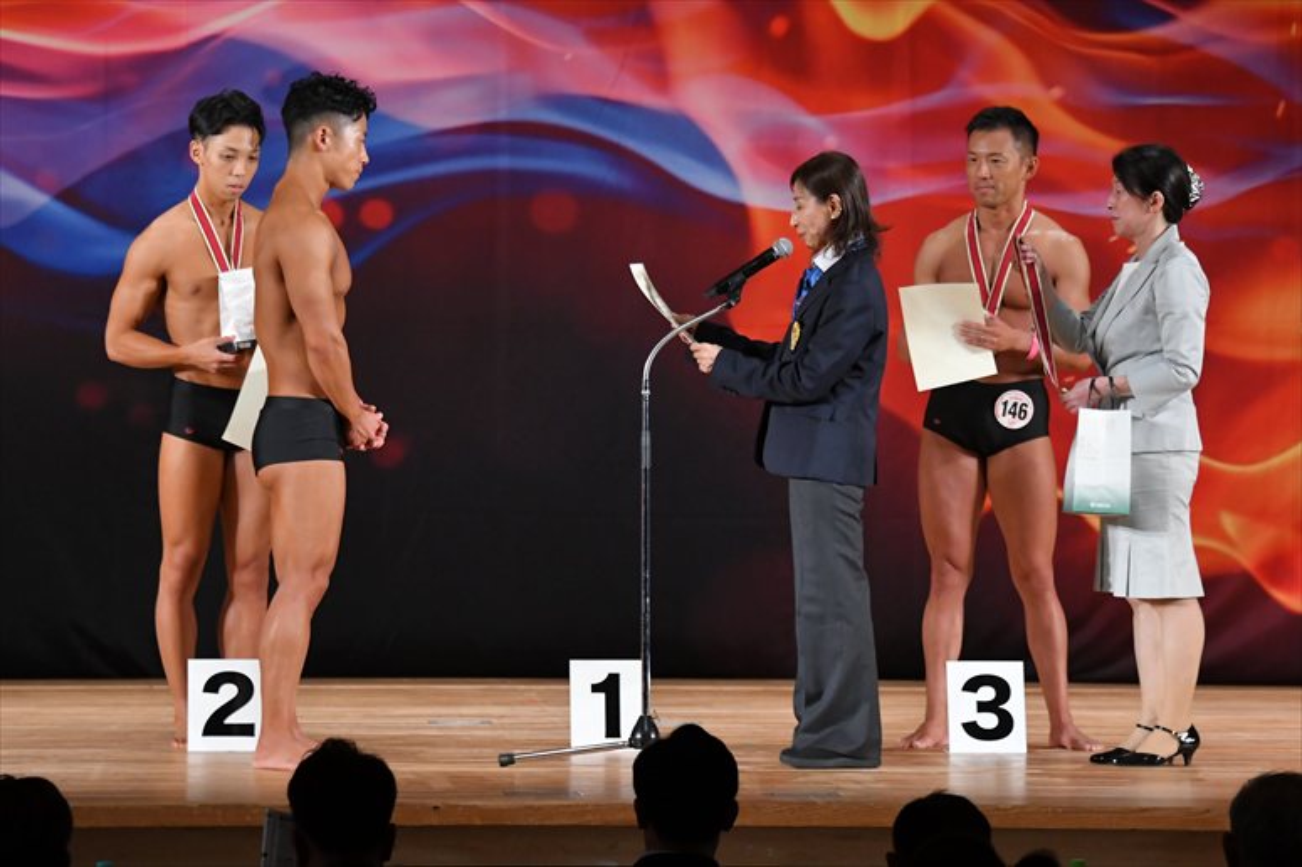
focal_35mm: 217
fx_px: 7844
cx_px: 651
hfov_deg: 9.5
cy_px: 434
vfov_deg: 6.3
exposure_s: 1/400
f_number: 5.6
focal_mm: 145
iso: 3200
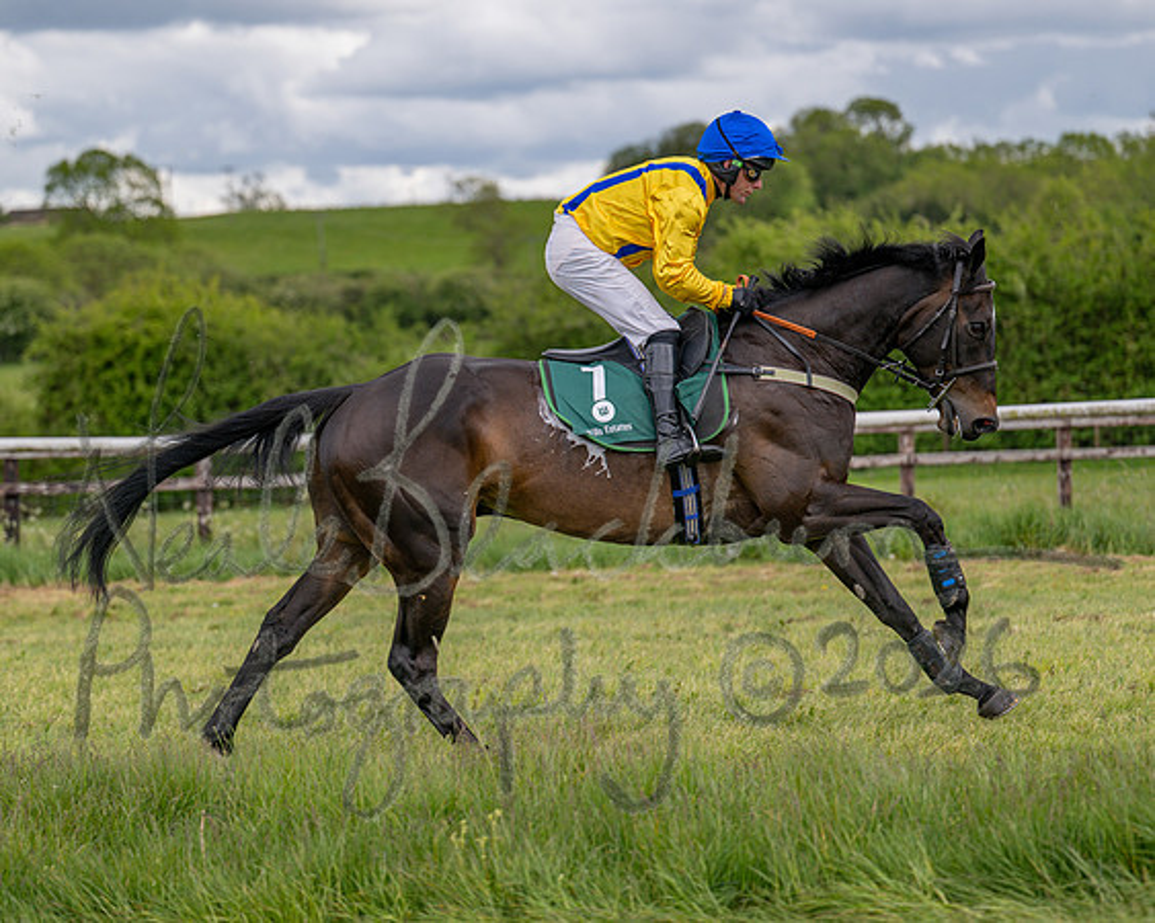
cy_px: 462
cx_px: 462
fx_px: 3656
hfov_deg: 17.9
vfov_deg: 14.4
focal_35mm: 107
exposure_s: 1/2000
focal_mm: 95
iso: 200
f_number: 2.8
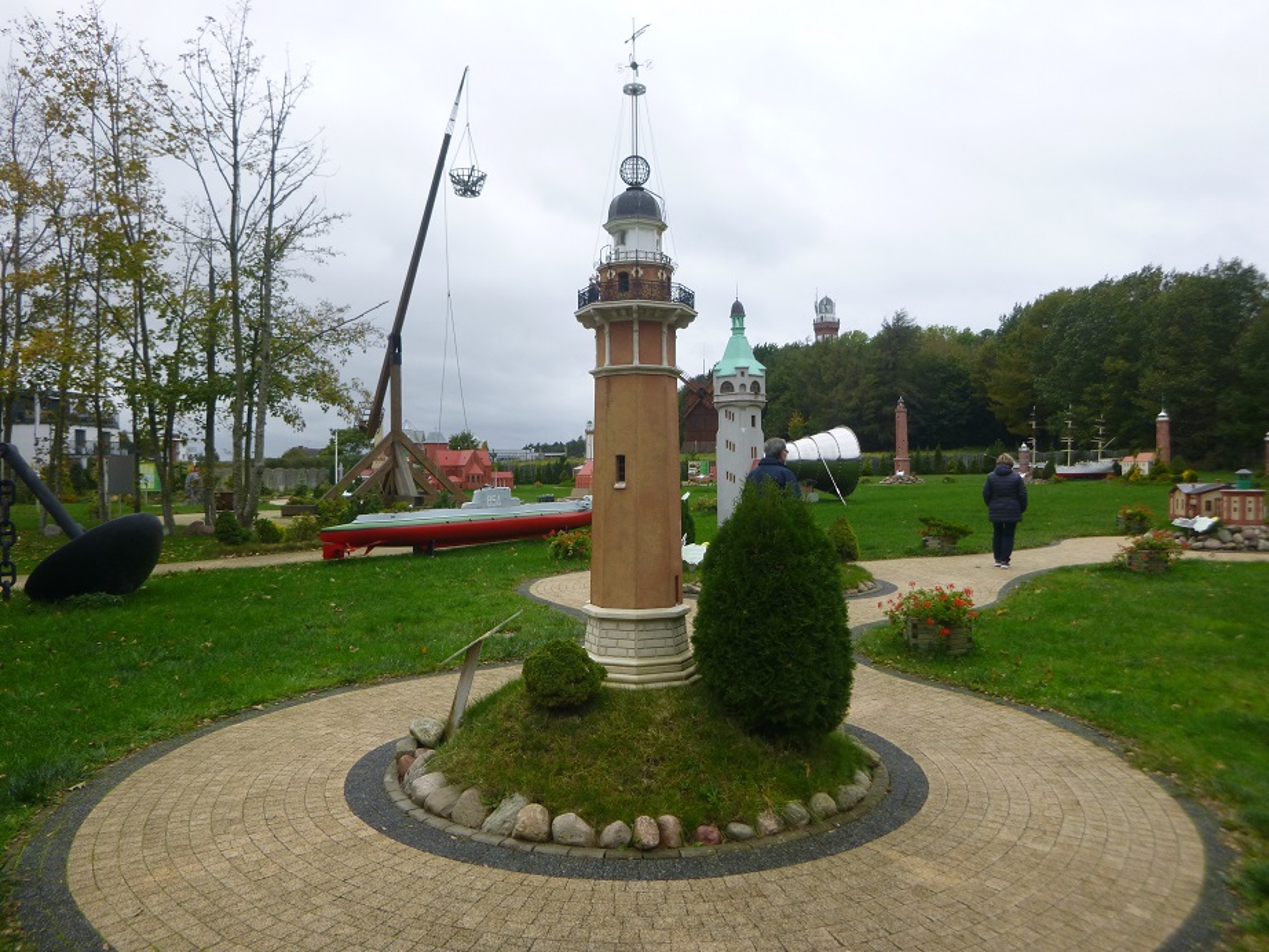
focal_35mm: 25
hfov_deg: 69.4
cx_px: 634
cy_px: 476
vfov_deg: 54.9
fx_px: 917
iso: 100
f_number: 3.9
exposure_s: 1/160
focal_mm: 4.5
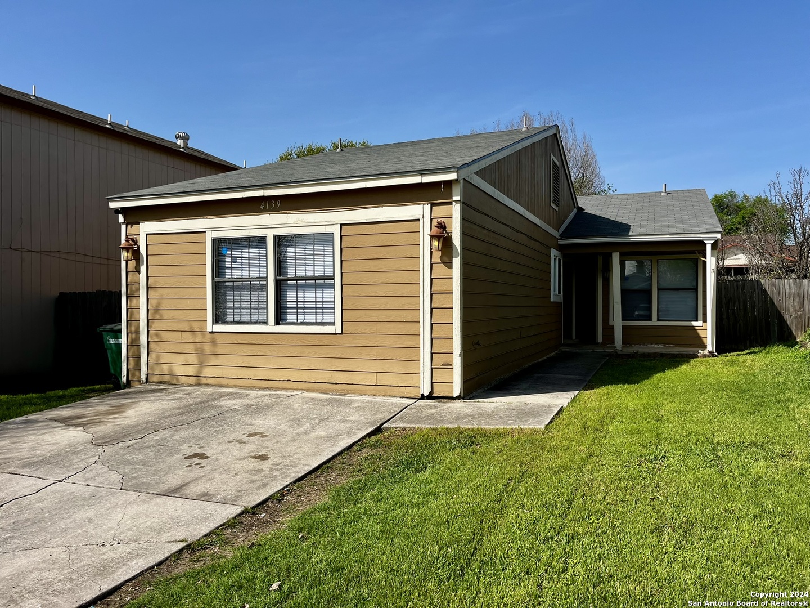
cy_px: 304
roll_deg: -0.5
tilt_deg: -0.4
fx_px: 608
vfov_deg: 53.1
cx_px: 405
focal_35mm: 26
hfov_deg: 67.3
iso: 50
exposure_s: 1/4484
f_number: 1.6
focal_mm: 5.1
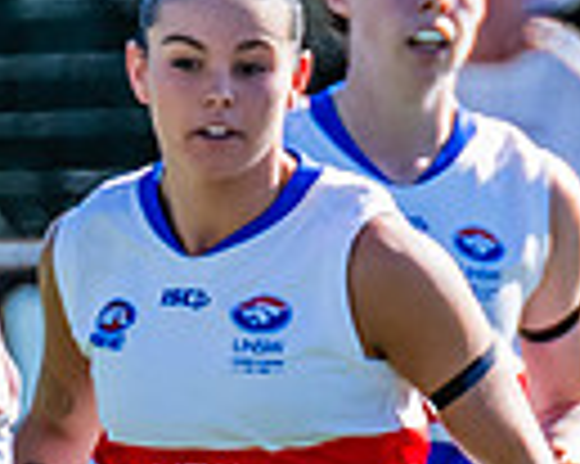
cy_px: 560
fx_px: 67702
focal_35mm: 3947
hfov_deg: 0.5
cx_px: -9
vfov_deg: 0.4
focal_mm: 550
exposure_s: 1/1250
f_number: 7.1
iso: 800
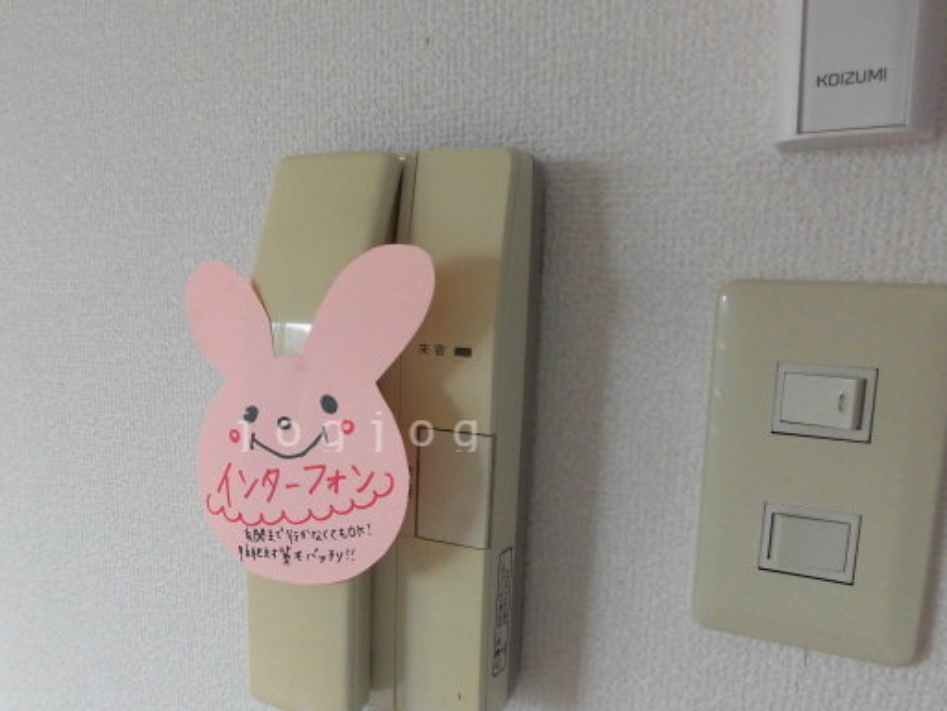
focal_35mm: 30
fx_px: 821
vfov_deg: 46.5
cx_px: 361
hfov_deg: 59.3
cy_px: 430
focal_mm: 4.3
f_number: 3.1
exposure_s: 1/50
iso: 200
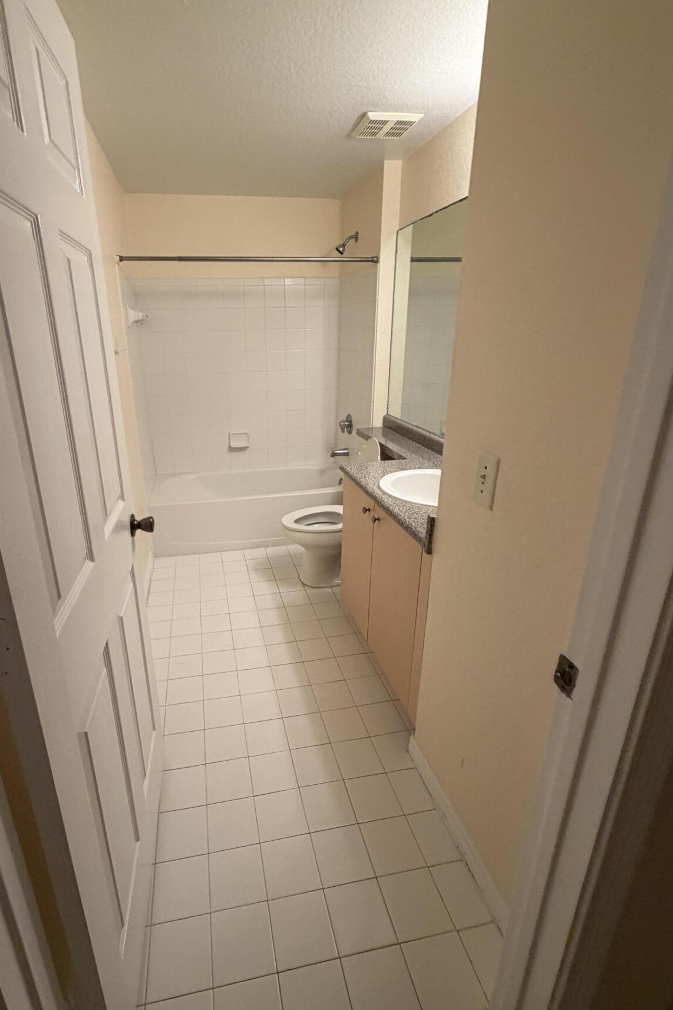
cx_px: 281
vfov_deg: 93.3
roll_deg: -1.4
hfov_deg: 69.9
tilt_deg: -13.8
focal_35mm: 17
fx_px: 477
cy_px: 494
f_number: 2.2
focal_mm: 2.22
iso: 160
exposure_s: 1/60
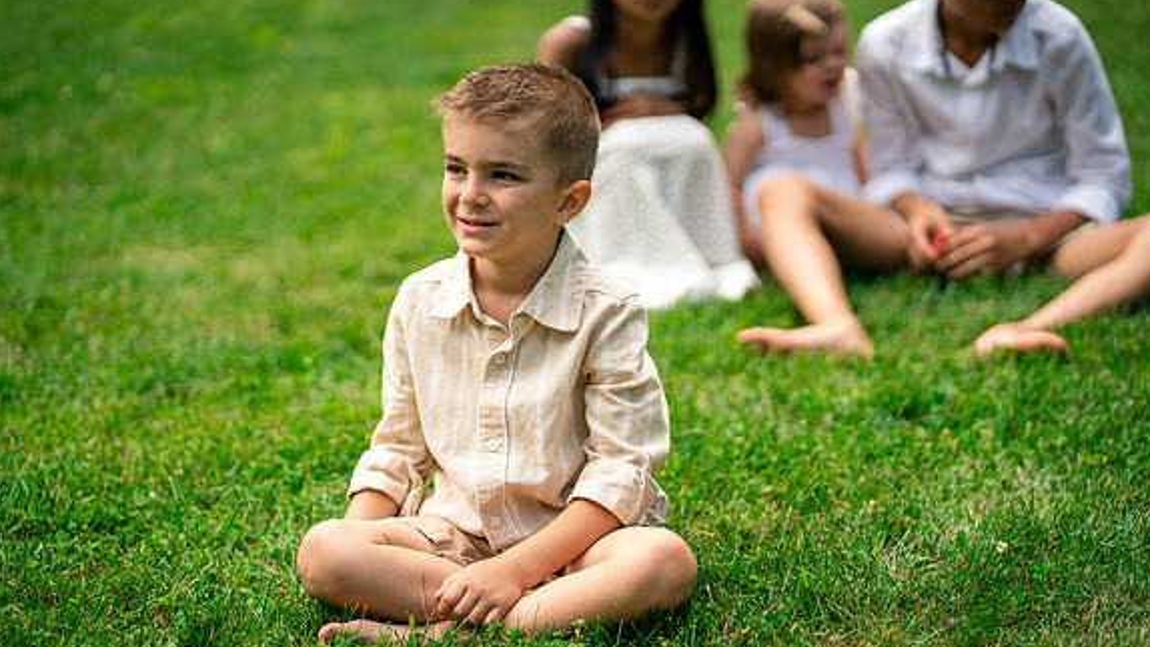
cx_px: 573
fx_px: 2745
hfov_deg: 23.7
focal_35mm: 90
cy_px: 344
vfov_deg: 13.4
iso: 400
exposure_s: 1/4000
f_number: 2
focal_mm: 85
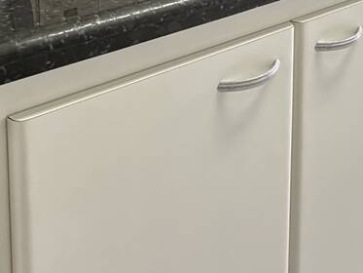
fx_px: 566
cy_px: -136
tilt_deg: -7.0
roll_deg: -0.7
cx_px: 249
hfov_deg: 35.1
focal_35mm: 54
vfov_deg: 22.3
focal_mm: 2.22
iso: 400
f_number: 2.2
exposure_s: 1/60
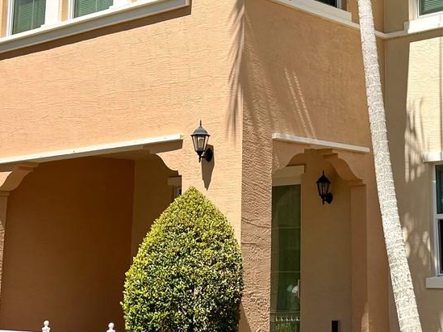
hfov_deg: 27.4
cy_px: 82
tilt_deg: +11.6
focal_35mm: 70
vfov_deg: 20.8
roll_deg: +0.5
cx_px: 338
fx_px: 895
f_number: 1.78
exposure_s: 1/3584
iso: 80
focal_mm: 6.76
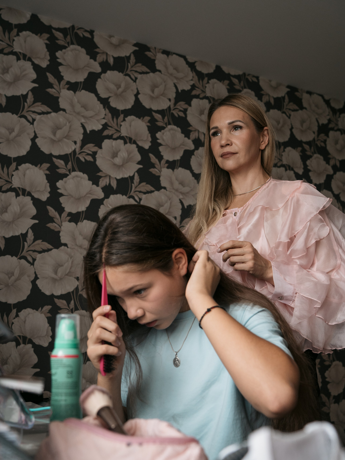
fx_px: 532
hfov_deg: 35.9
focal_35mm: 40
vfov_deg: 46.7
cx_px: 164
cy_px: 263
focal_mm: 35
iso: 1600
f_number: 4
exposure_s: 1/250
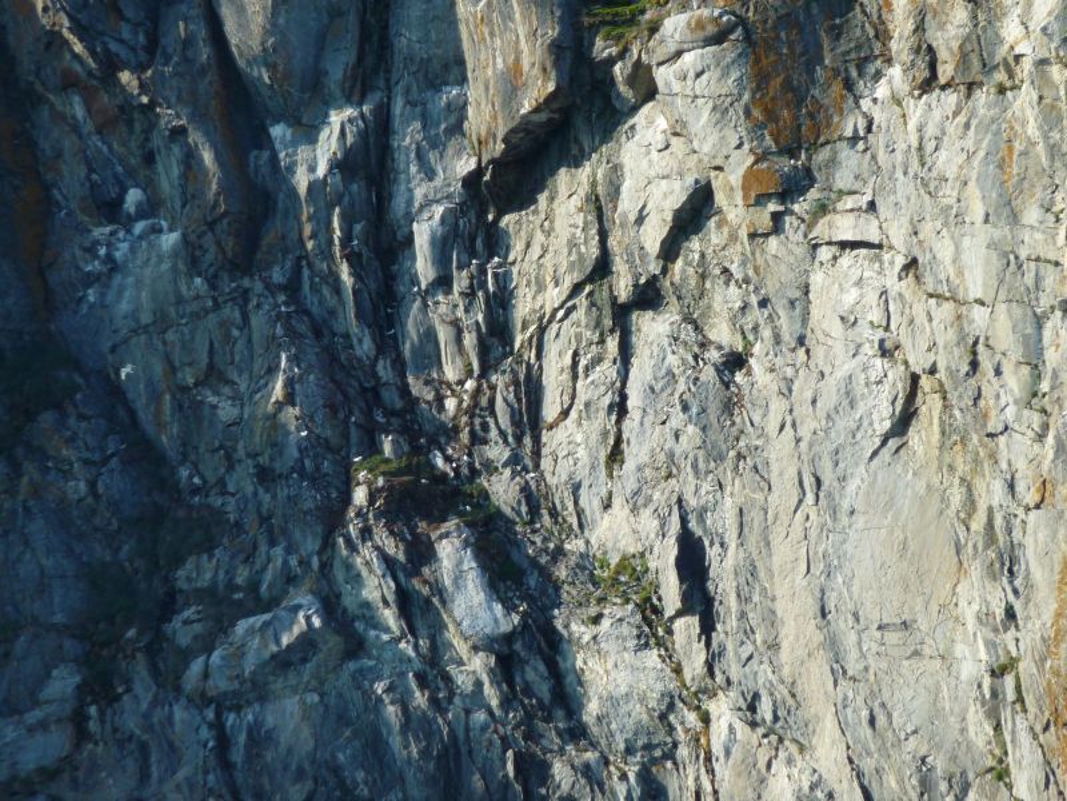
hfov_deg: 6.6
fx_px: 9247
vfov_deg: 5.0
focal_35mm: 300
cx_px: 534
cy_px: 400
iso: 80
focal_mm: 49.2
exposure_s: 1/200
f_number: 4.9
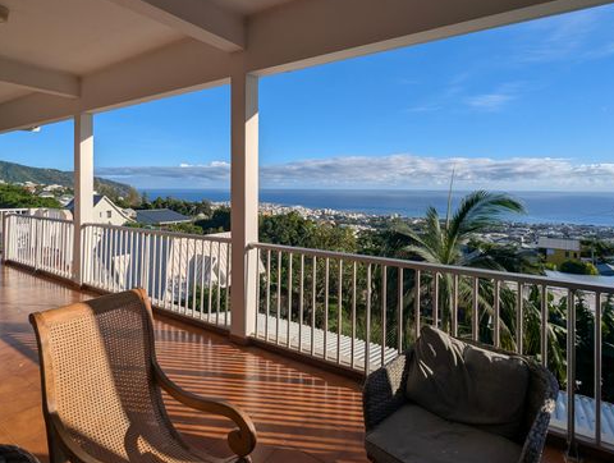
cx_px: 279
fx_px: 355
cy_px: 189
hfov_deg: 81.4
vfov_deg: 65.6
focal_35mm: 20
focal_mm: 2.35
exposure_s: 1/3175
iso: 45
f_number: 2.2
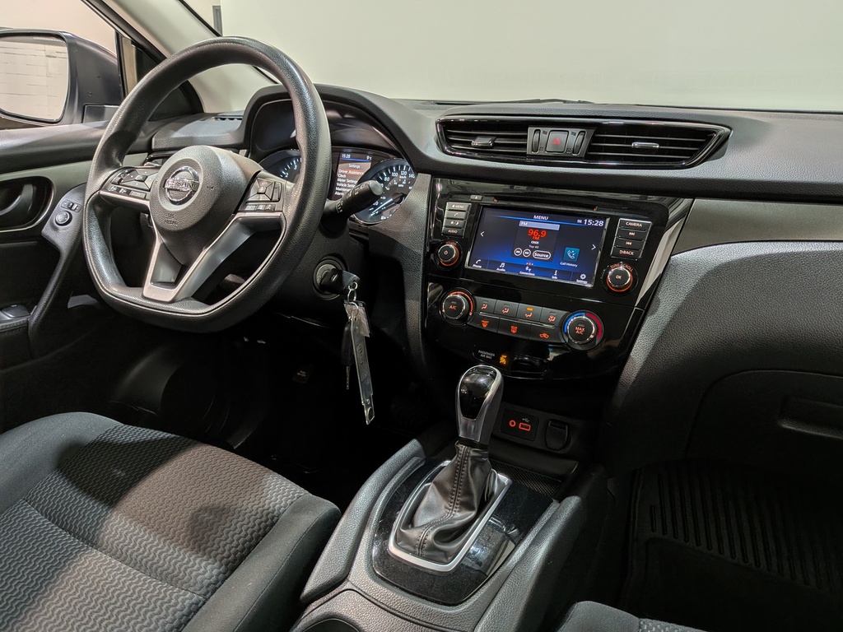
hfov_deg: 71.6
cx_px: 422
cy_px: 316
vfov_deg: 56.8
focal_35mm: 24
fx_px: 584
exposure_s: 1/140
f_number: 1.7
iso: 28
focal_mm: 4.53
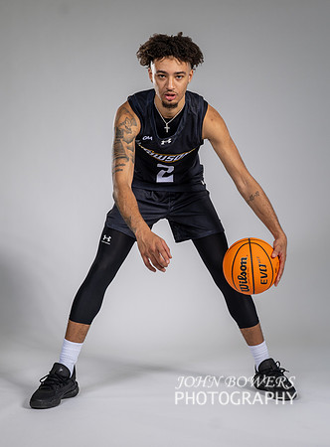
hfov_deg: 24.1
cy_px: 197
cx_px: 221
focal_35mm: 60
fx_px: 769
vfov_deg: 32.4
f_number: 5.6
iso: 80
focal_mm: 32.5
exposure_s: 1/200
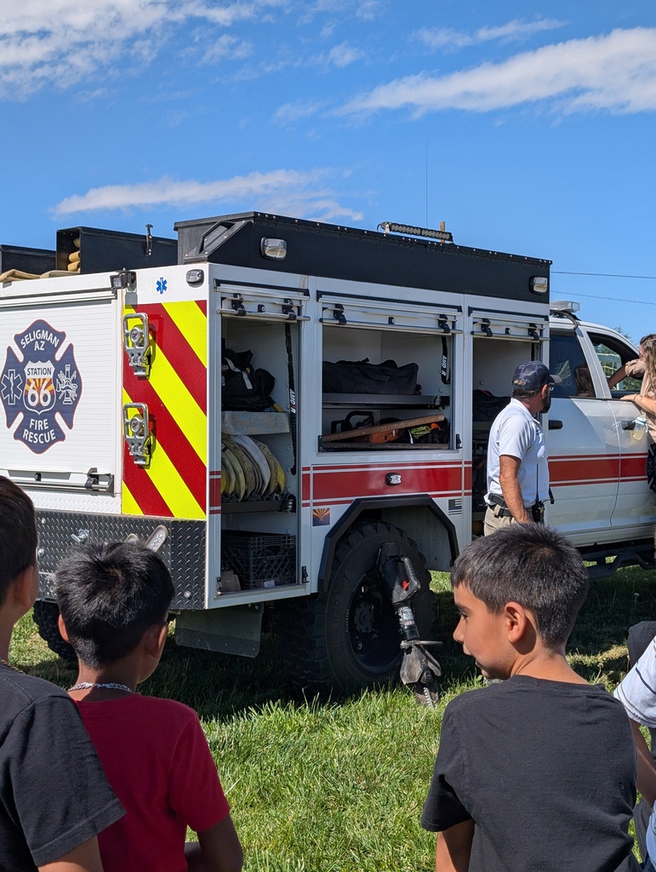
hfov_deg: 29.7
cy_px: 436
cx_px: 328
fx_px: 1235
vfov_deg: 38.9
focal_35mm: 49
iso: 25
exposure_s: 1/2193
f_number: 1.68
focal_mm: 6.9
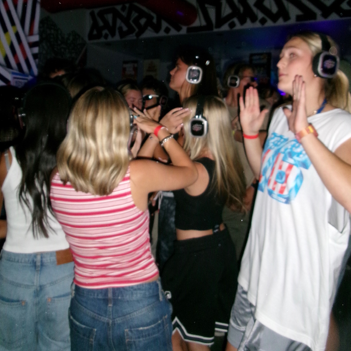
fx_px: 390
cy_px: 119
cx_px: 175
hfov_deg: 48.5
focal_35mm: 34
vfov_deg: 47.7
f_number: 3.9
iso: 500
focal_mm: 5.1
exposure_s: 1/50
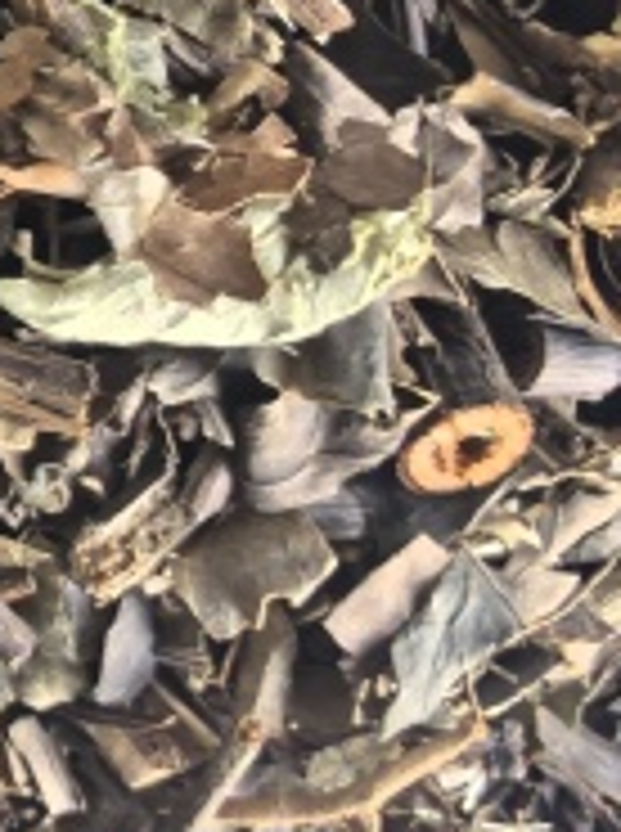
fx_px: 2808
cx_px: -963
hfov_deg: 10.5
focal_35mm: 117
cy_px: -117
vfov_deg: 16.3
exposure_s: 1/100
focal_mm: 5.75
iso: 160
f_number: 2
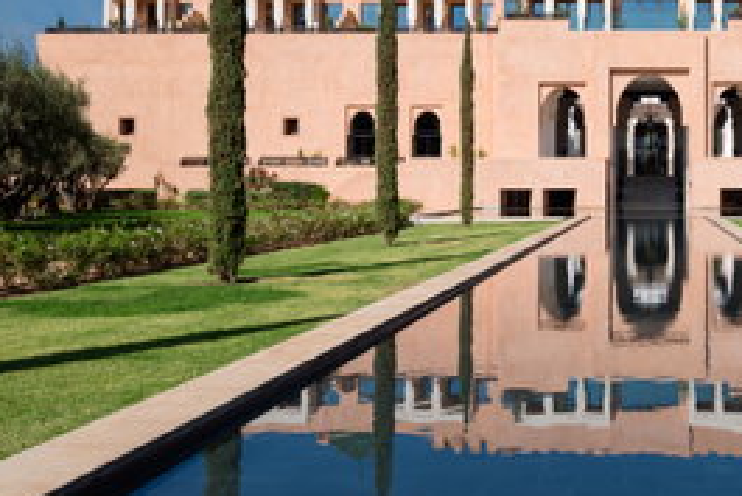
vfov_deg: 23.0
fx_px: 1196
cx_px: 650
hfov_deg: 32.9
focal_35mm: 58
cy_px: 84
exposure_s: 1/160
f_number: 13
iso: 64
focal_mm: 32
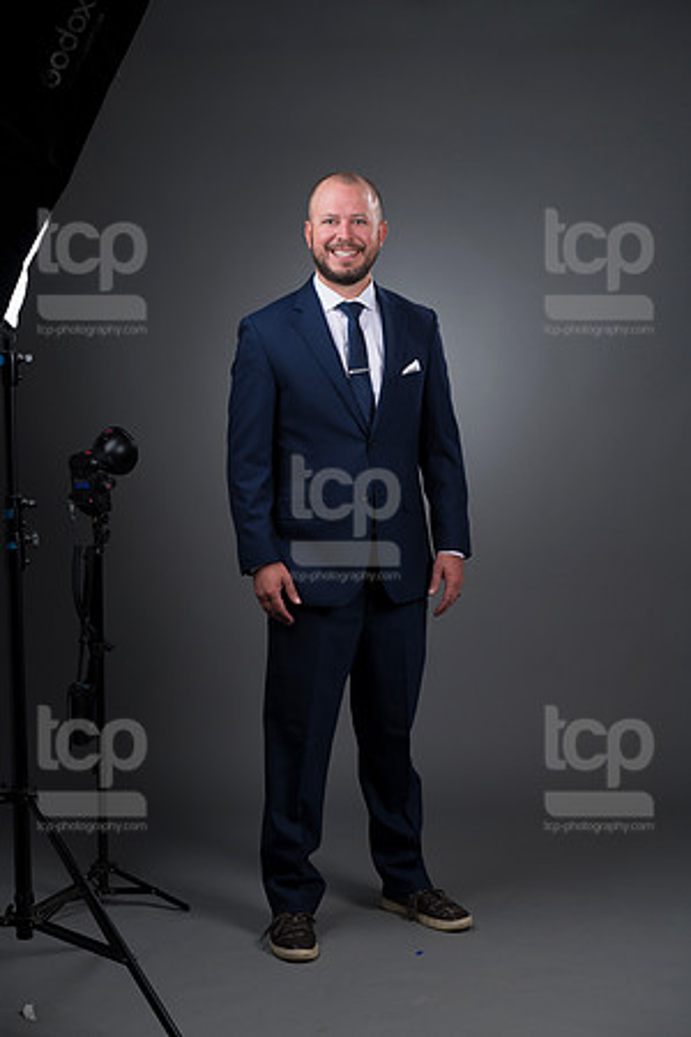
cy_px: 518
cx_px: 346
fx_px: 2303
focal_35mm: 80
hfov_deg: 17.1
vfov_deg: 25.4
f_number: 5.6
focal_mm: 80
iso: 160
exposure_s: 1/250
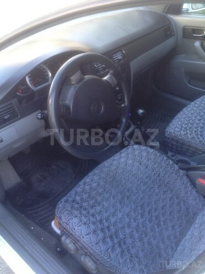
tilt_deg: -42.9
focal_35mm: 35
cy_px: 137
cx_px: 102
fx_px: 276
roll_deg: +0.1
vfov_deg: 52.6
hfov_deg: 40.7
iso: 50
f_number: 2.4
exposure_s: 1/30
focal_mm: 4.28
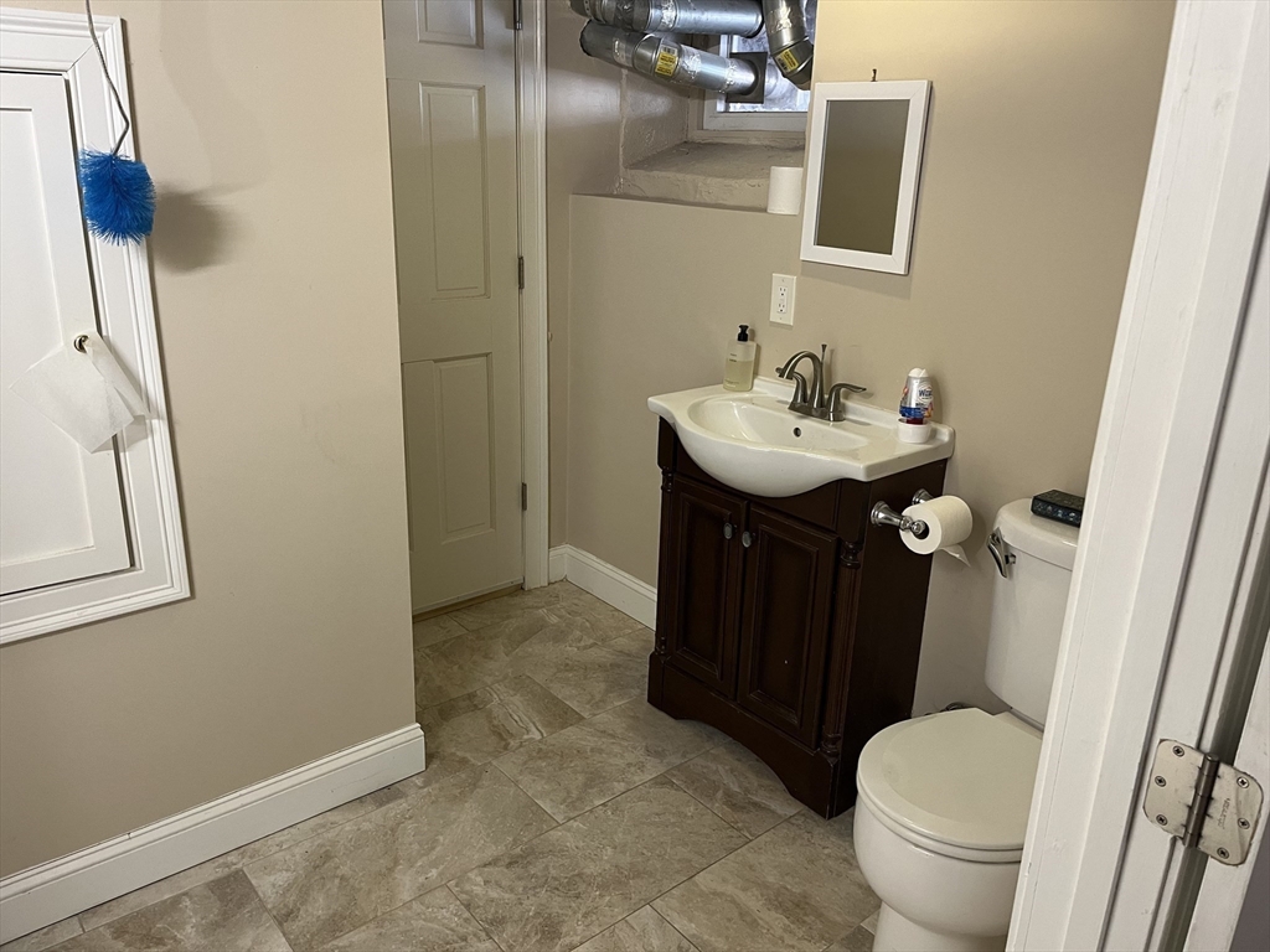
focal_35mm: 26
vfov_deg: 53.1
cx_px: 635
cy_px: 476
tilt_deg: -19.5
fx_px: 954
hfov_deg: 67.3
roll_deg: -2.4
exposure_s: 1/60
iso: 160
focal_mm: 5.1
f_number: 1.6
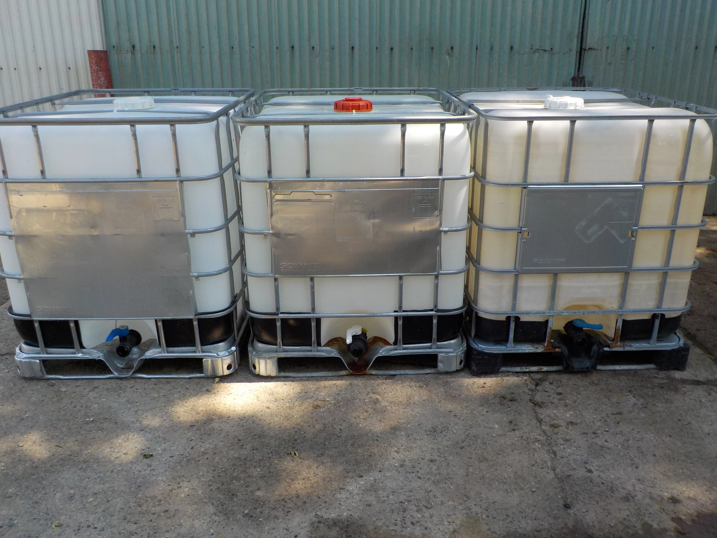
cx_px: 358
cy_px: 269
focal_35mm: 30
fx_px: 621
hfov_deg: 60.0
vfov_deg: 46.8
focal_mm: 4.1
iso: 125
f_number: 3.3
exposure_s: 1/320
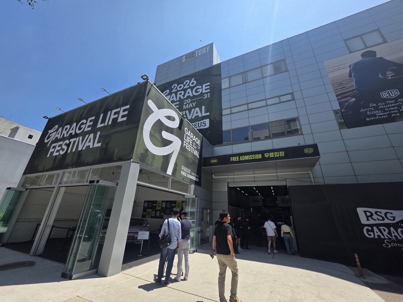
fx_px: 151
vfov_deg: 89.9
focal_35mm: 13
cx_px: 202
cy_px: 151
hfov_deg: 106.2
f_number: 1.9
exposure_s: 1/2010
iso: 40
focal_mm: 2.2
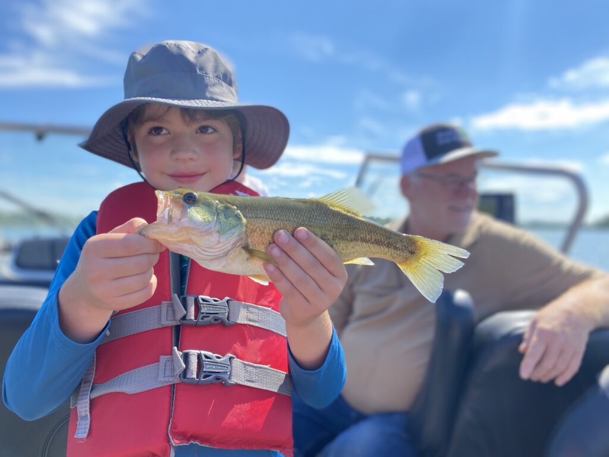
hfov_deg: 67.3
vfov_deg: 53.1
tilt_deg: -1.3
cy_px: 228
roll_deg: +0.2
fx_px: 457
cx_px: 304
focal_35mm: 26
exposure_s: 1/640
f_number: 1.8
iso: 32
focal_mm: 4.25
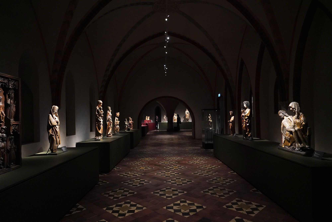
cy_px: 111
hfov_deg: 73.7
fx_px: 221
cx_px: 166
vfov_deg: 53.1
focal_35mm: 24
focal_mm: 24
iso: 6400
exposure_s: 1/80
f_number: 2.8
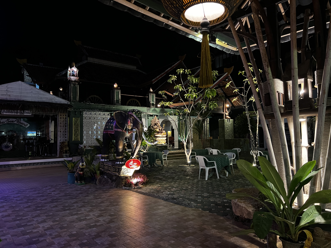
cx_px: 166
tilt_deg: +3.6
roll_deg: +1.7
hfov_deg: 67.3
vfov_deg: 53.1
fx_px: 249
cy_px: 124
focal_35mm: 26
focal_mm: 5.7
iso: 640
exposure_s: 1/33
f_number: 1.5
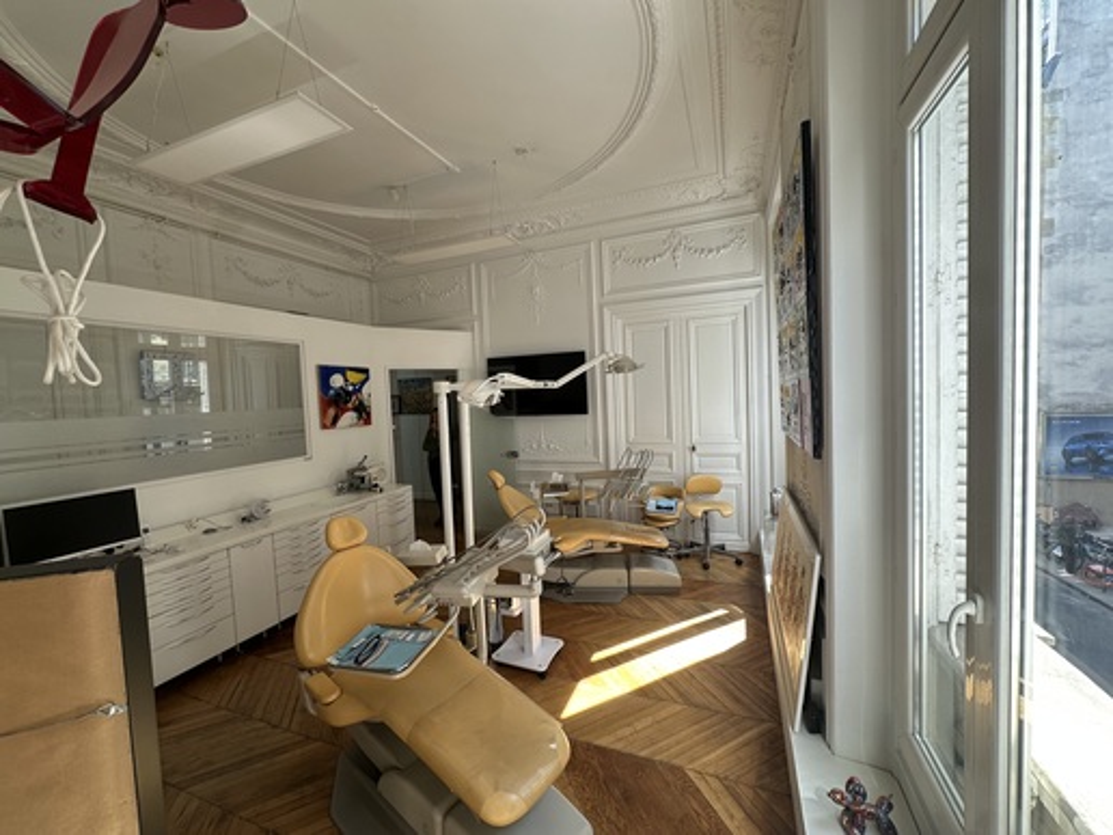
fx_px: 450
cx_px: 556
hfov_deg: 102.1
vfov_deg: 85.7
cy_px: 418
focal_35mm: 14
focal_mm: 2.22
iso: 50
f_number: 2.2
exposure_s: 1/99
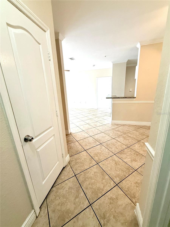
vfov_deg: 102.1
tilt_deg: -14.5
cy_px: 114
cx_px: 85
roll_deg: +2.3
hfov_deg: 85.7
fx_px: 92
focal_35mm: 14
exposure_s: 1/120
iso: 250
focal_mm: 2.22
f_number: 2.2
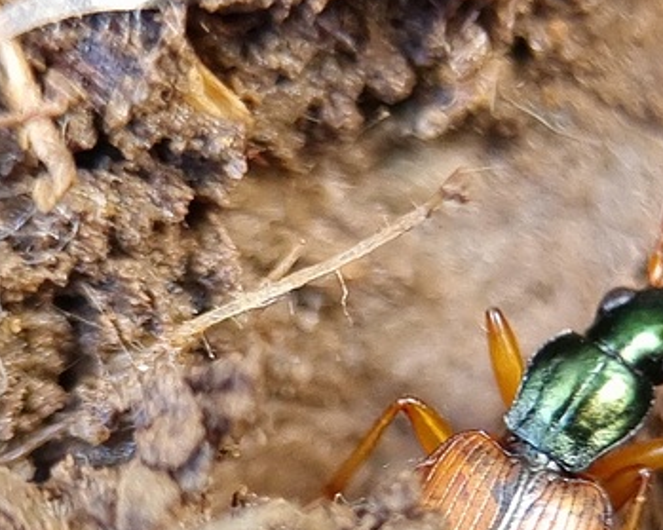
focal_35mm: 62
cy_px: 460
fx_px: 1216
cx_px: 554
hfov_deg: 29.6
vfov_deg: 24.0
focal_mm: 5.4
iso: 250
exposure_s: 1/50
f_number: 1.8
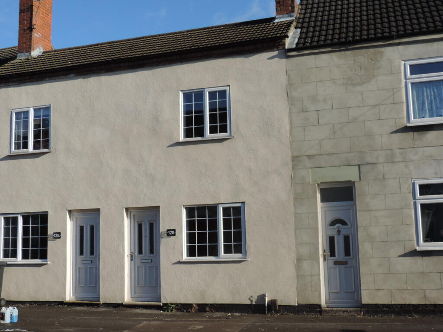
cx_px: 222
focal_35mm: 43
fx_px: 550
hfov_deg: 43.9
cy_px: 166
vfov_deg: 33.6
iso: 80
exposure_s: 1/800
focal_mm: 7.6
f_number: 3.4
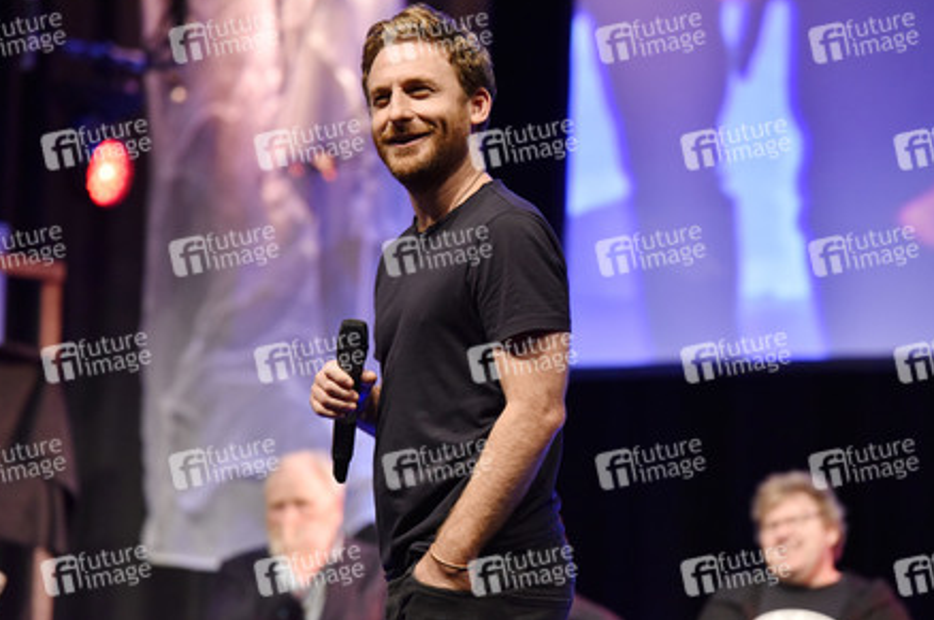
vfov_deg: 7.8
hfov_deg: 11.8
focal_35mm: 175
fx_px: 4535
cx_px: 466
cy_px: 305
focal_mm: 170
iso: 3200
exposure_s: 1/200
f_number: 4
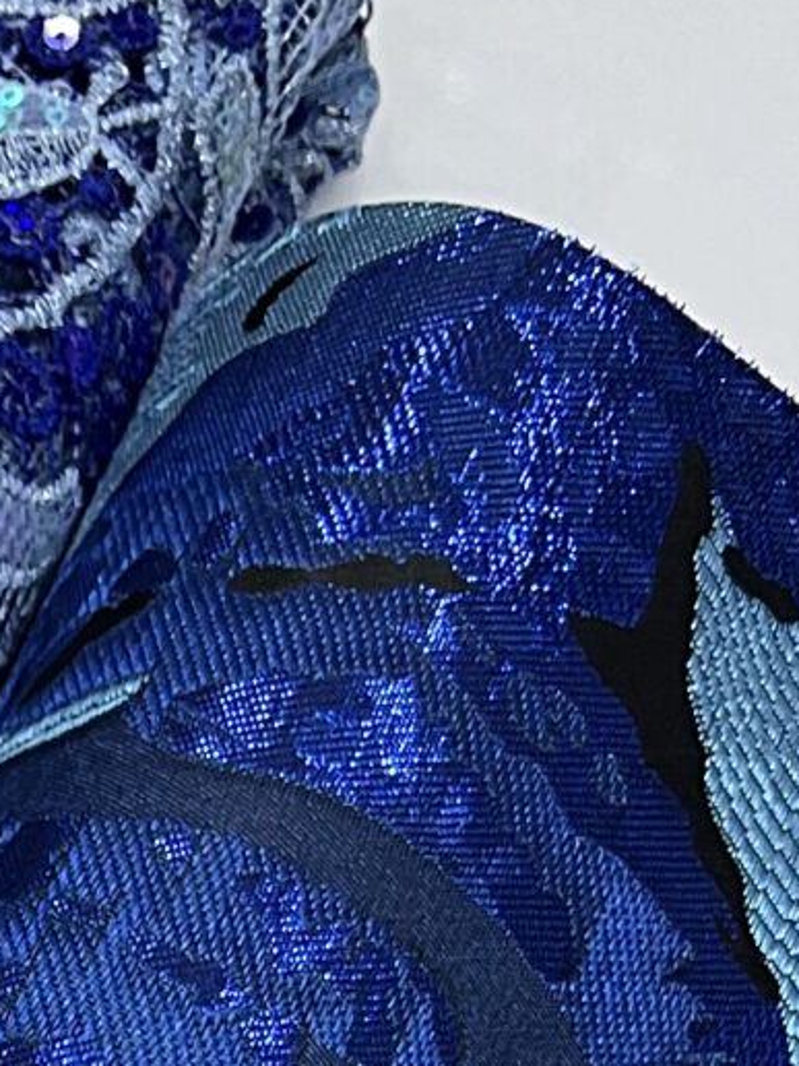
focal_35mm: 129
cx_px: -1036
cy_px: 2068
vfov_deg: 13.3
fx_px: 3970
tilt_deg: -67.5
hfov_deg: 10.2
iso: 80
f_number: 1.5
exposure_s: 1/50
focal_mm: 5.7
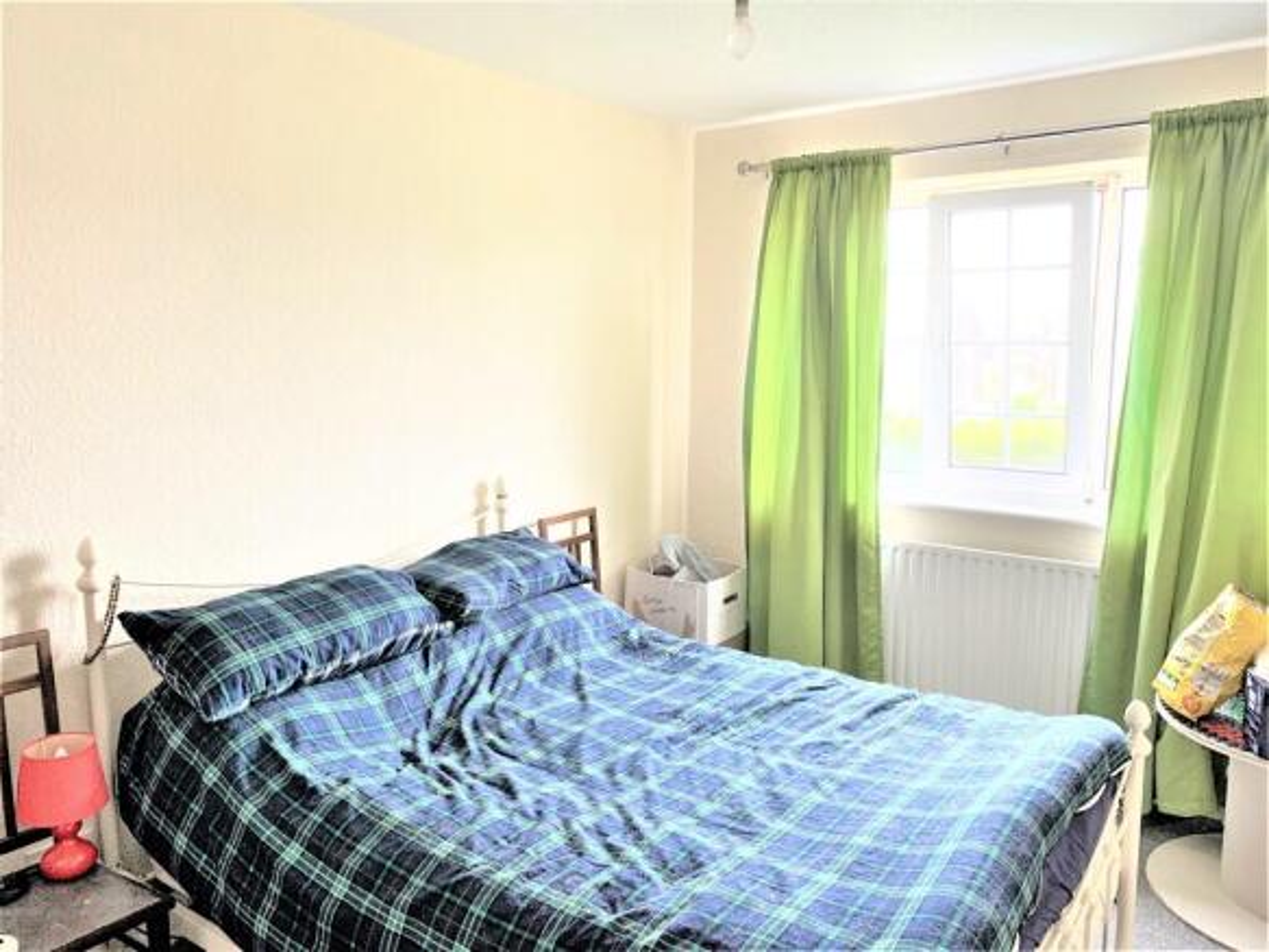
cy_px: 476
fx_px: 953
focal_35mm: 26
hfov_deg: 67.3
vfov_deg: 53.0
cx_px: 634
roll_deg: -0.4
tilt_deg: -7.8
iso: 100
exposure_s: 1/84
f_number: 1.8
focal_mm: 4.25
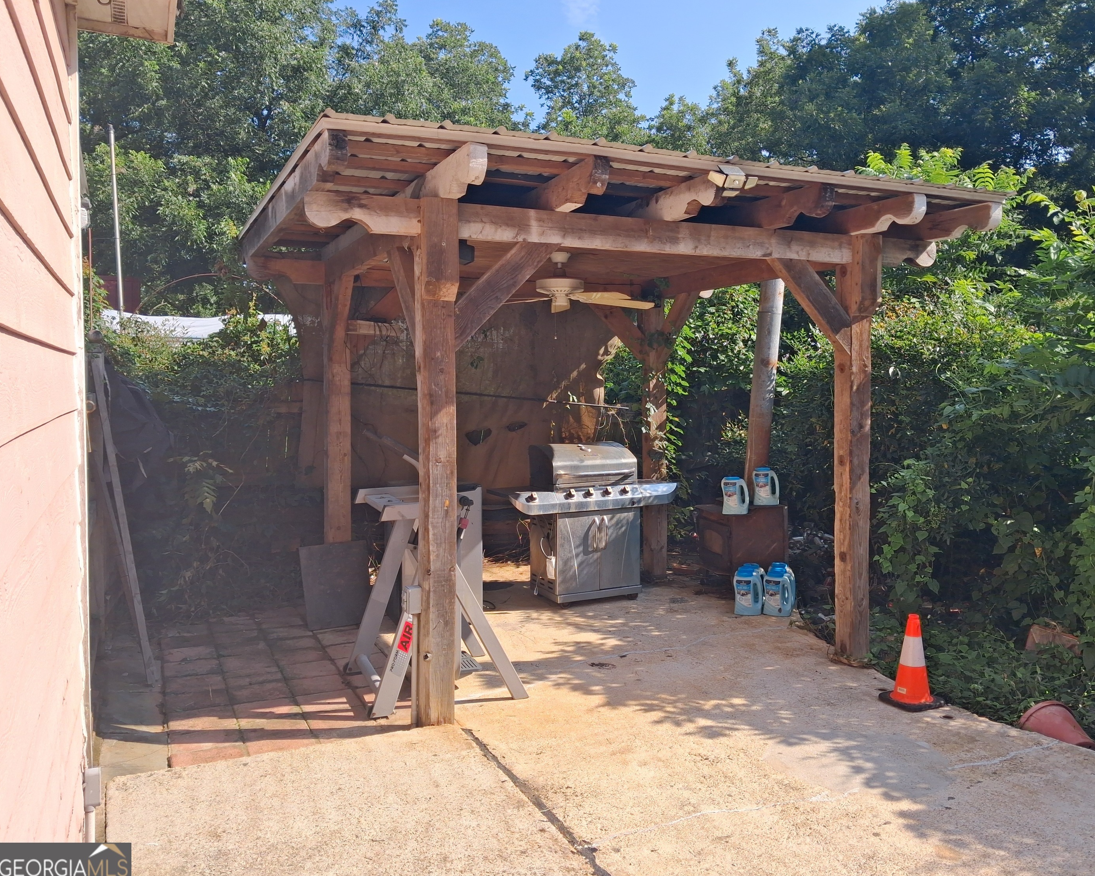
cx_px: 598
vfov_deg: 50.0
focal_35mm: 29
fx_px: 940
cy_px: 436
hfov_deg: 60.3
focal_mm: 4
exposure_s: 1/441
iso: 25
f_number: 1.8
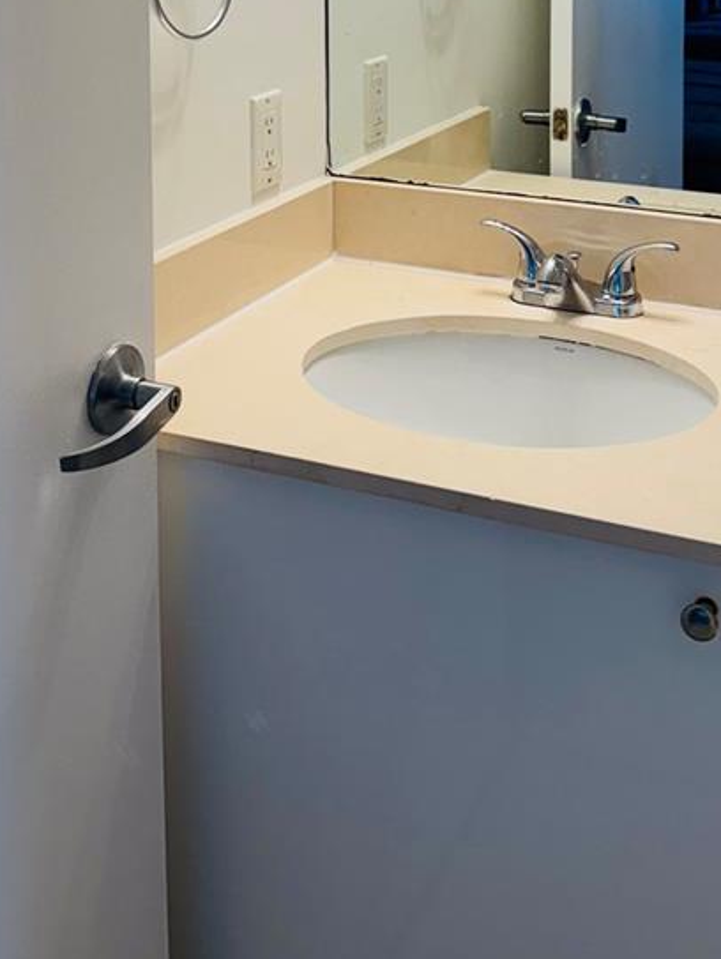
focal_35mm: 53
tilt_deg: -6.0
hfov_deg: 27.5
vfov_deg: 32.7
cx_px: 330
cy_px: -35
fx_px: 1470
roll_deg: +1.1
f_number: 1.78
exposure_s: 1/120
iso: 64
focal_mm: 6.76
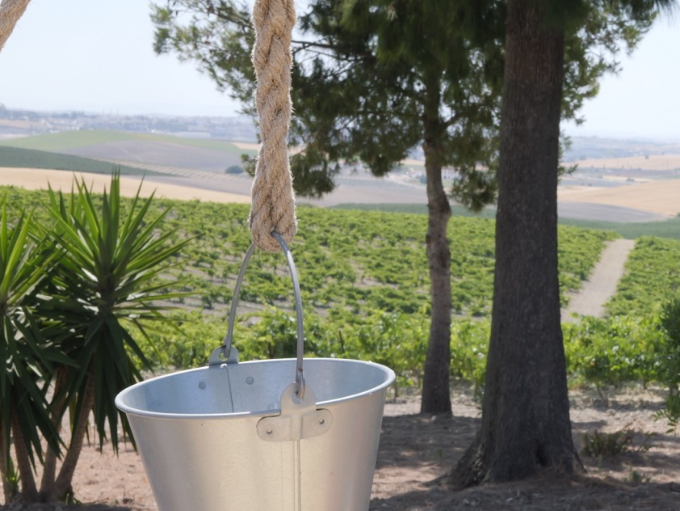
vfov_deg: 19.4
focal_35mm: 76
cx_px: 479
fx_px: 1493
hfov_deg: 25.4
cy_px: 313
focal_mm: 25
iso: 100
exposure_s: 1/60
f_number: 11
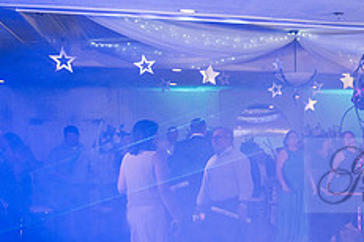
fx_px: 748
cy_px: 175
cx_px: 441
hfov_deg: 24.6
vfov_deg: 18.3
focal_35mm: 74
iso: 1250
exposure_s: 1/200
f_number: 2.8
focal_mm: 29.5
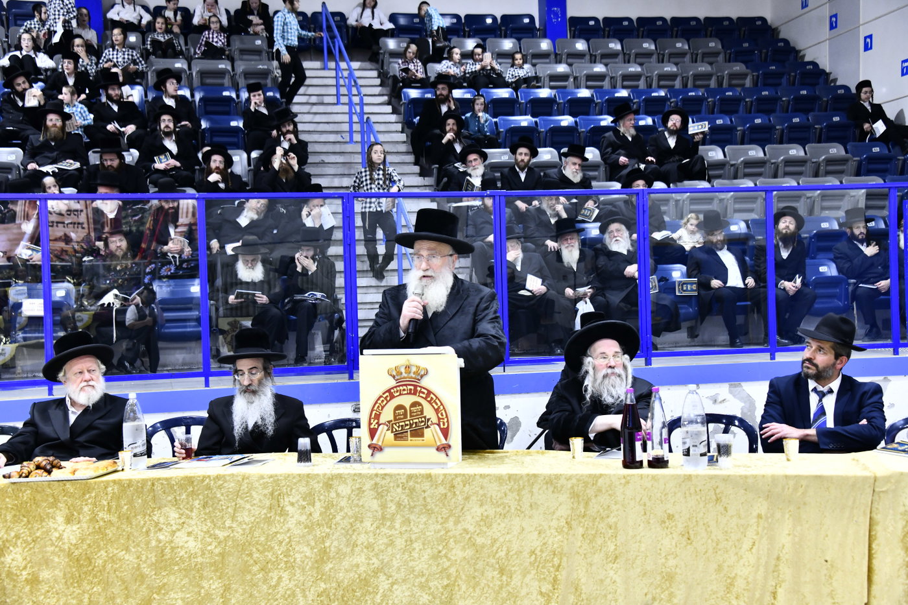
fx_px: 1311
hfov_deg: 38.2
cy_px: 302
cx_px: 454
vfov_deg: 26.0
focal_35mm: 52
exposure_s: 1/125
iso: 1000
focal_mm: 52
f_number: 5.6
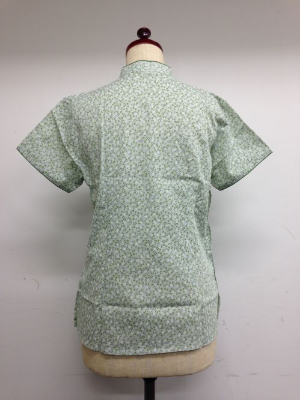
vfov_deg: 55.4
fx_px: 382
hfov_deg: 42.9
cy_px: 200
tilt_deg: +2.4
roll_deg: +1.2
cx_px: 150
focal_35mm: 33
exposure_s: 1/25
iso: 50
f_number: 2.4
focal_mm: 4.12
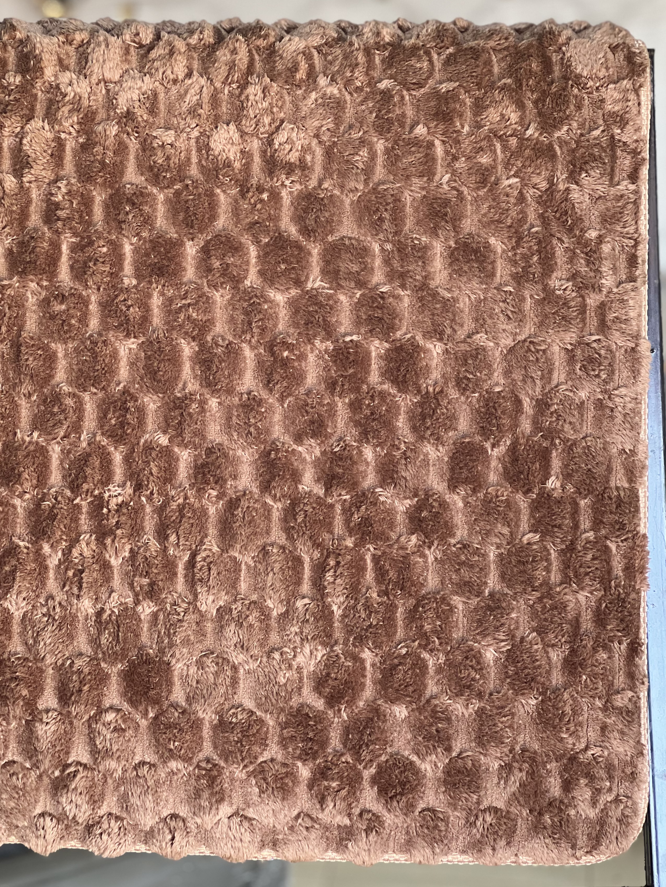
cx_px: 294
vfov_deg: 21.5
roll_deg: -1.4
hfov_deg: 16.2
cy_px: 390
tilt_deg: -11.7
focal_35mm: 91
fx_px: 2334
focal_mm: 9
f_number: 2.8
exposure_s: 1/33
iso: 125
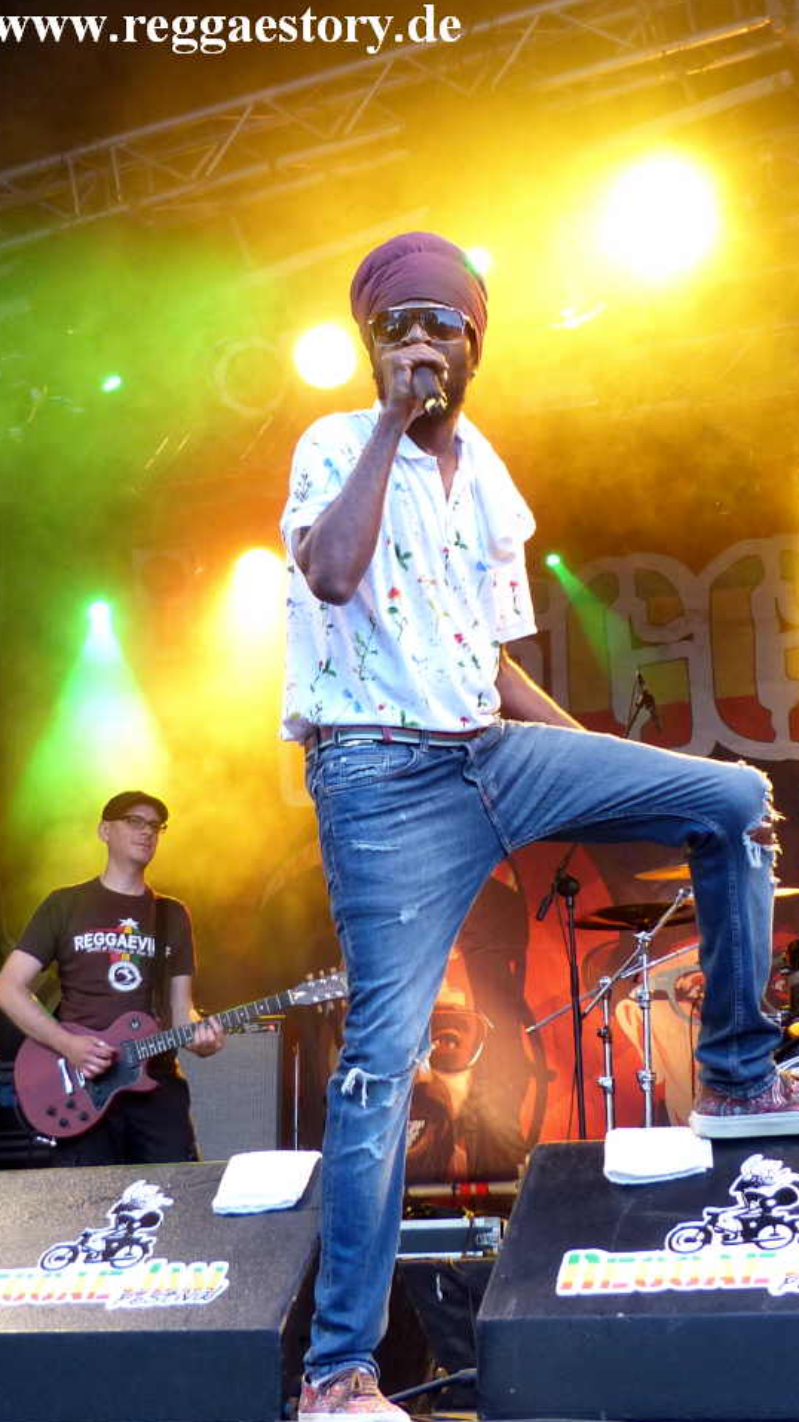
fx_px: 1545
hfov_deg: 28.8
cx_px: 524
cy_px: 734
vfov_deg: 49.4
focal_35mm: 41
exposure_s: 1/60
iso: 200
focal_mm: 6.4
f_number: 2.8
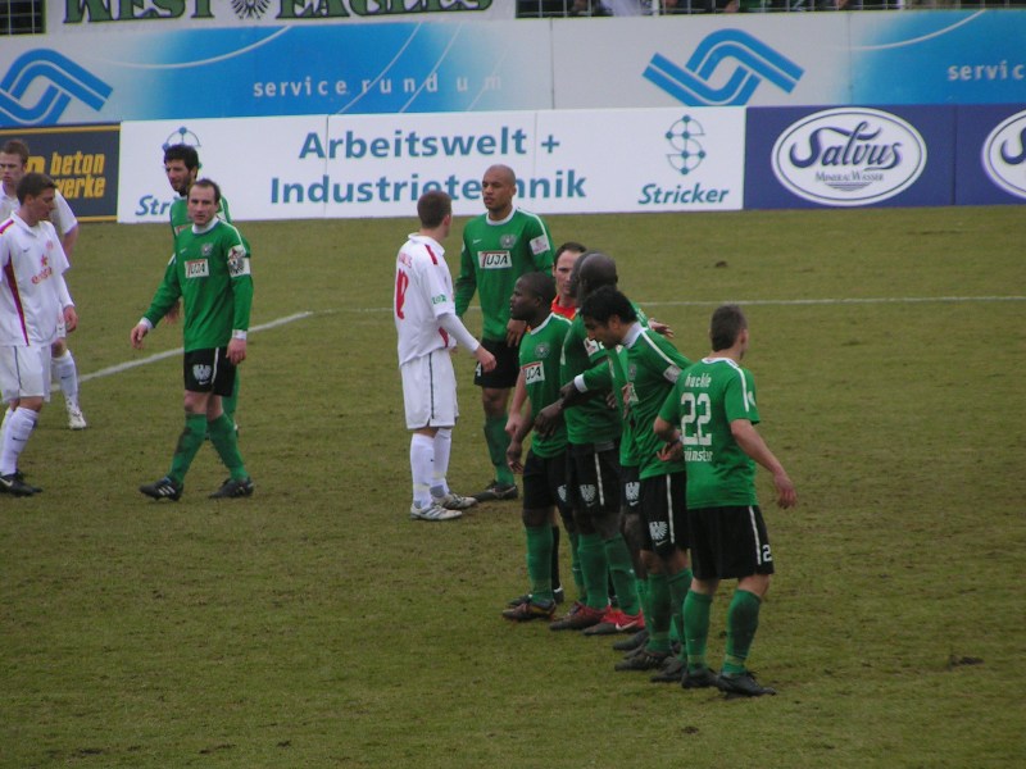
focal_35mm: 326
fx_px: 9662
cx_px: 513
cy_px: 384
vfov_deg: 4.6
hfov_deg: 6.1
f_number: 3.5
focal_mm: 49.8
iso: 100
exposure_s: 1/400
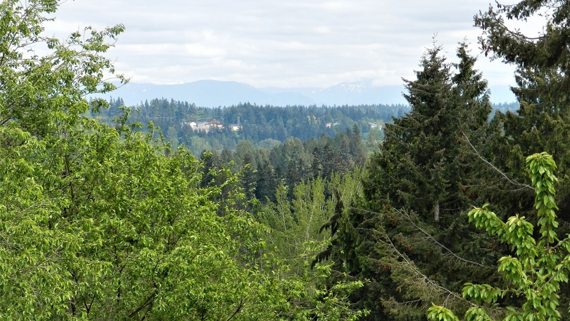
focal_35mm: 175
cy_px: 152
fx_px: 2645
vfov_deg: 6.9
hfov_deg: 12.3
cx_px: 286
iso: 160
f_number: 5.3
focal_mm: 28.4
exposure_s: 1/400
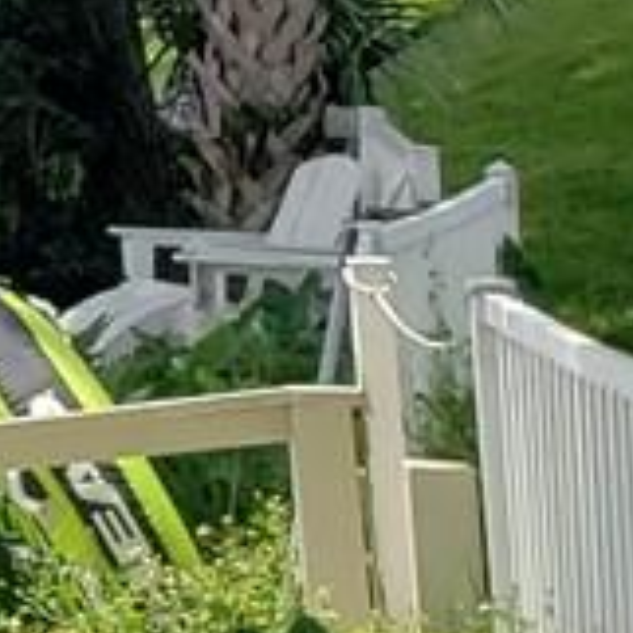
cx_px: -2025
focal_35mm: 229
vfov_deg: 7.4
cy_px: -617
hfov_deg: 6.2
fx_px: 4738
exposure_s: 1/1873
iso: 50
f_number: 2.4
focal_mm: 4.3
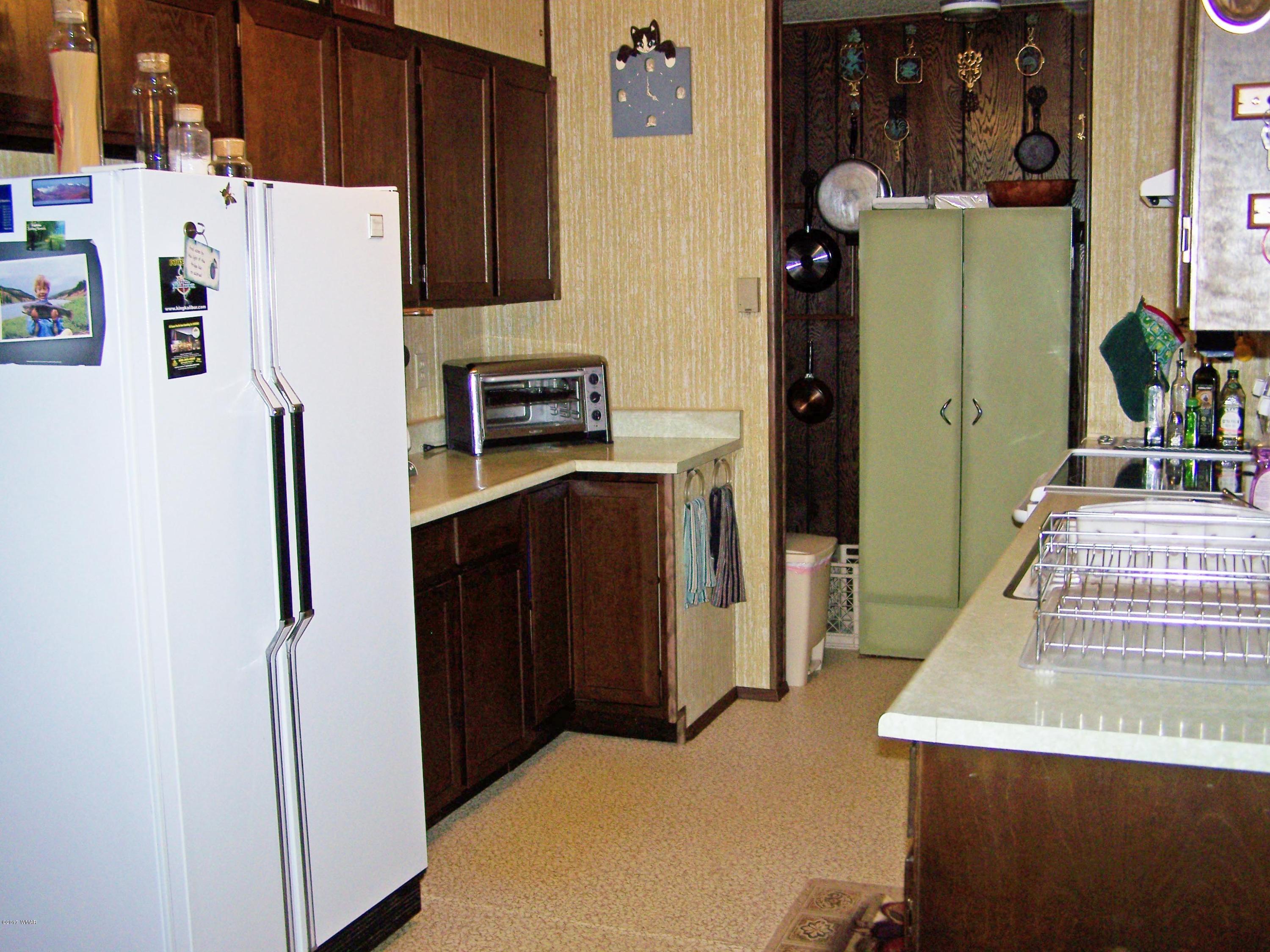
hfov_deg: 49.0
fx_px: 1394
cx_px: 635
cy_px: 476
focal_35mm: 38
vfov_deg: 37.7
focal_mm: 6.3
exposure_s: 1/60
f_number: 2.8
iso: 80
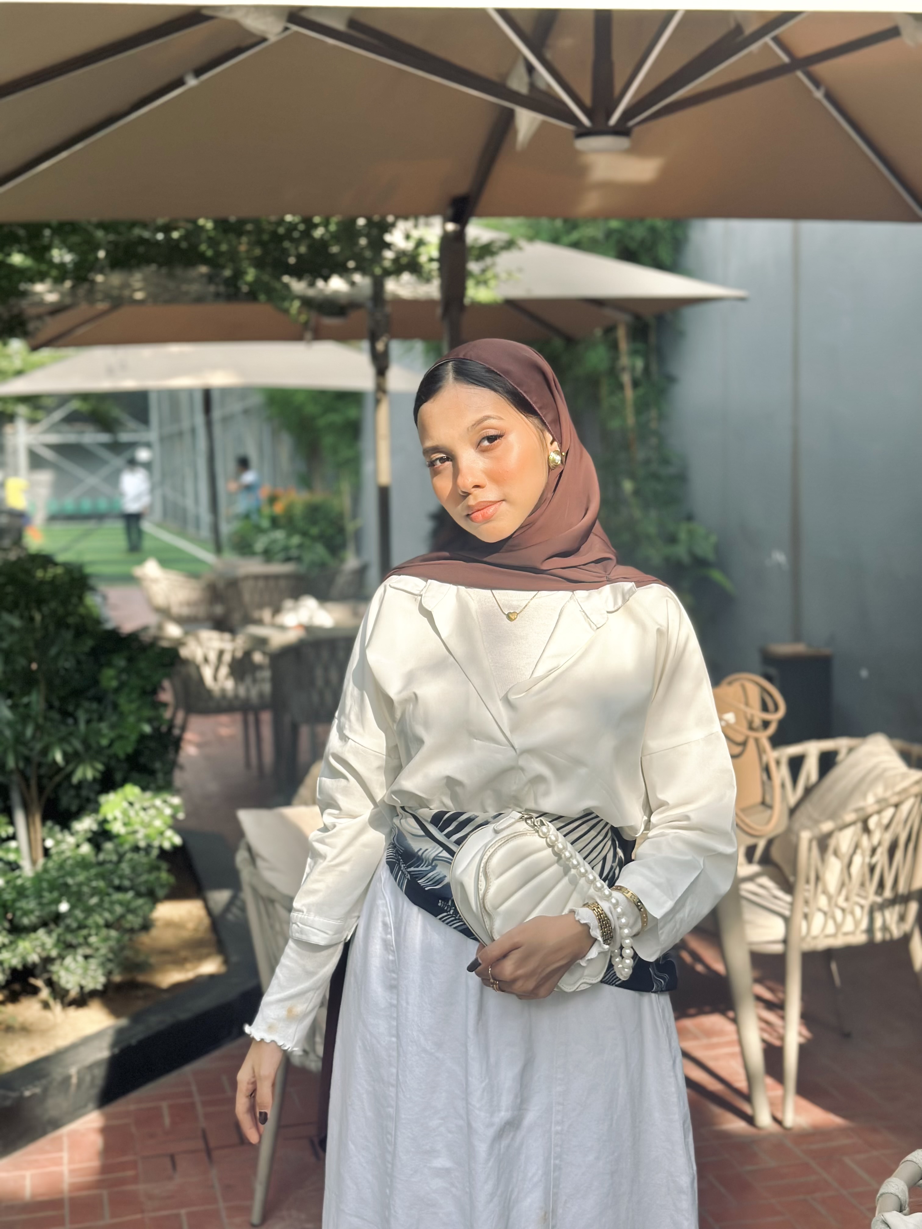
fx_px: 1705
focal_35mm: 48
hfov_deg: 30.3
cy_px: 614
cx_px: 461
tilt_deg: -4.8
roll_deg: +0.1
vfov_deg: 39.7
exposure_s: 1/2667
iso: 100
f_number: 1.78
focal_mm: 6.86
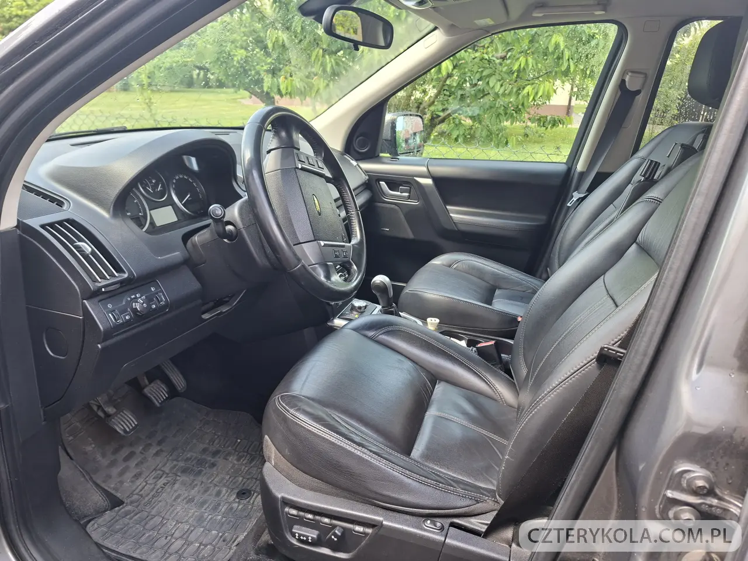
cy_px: 280
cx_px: 374
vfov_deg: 58.9
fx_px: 497
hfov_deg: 73.9
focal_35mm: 23
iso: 50
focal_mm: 5.54
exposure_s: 1/104
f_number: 1.8
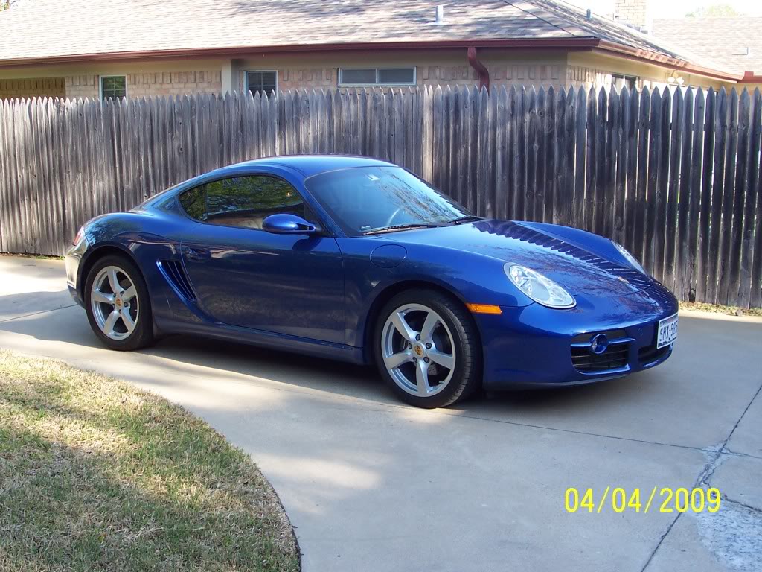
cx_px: 381
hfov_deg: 41.2
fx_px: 1013
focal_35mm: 46
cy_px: 286
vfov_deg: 31.5
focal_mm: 7
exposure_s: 1/180
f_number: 3
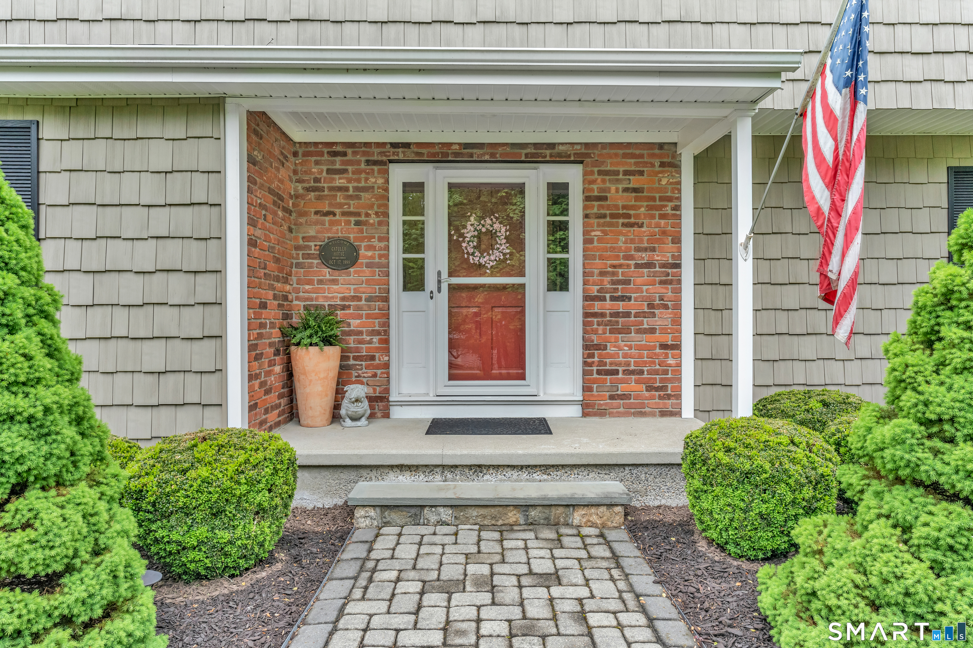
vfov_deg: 55.1
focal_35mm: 23
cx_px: 486
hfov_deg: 76.1
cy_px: 324
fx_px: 622
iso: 800
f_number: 8
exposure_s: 1/250
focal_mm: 23
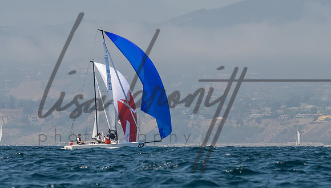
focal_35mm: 414
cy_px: 64
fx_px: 3638
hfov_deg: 5.2
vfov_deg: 3.0
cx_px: 131
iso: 640
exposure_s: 1/640
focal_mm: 200
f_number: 9
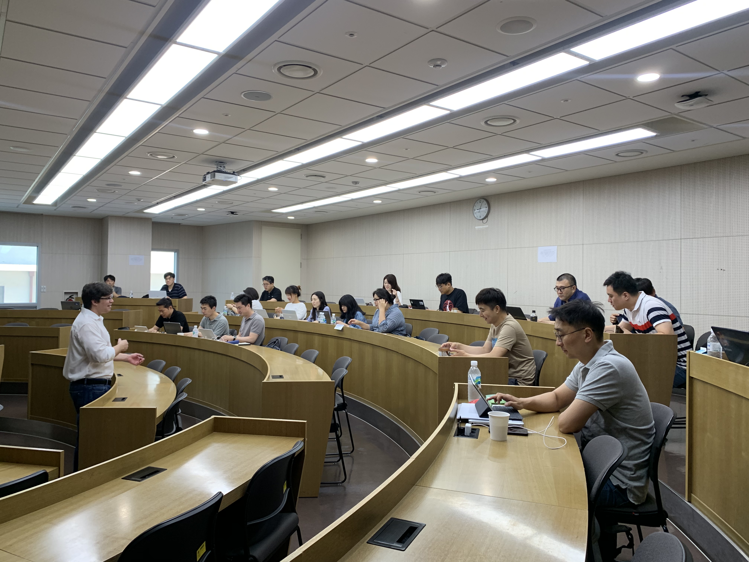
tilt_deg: +0.2
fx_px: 563
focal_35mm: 26
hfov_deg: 67.3
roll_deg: -0.3
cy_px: 281
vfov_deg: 53.1
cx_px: 374
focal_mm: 4.25
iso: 100
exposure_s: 1/120
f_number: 1.8
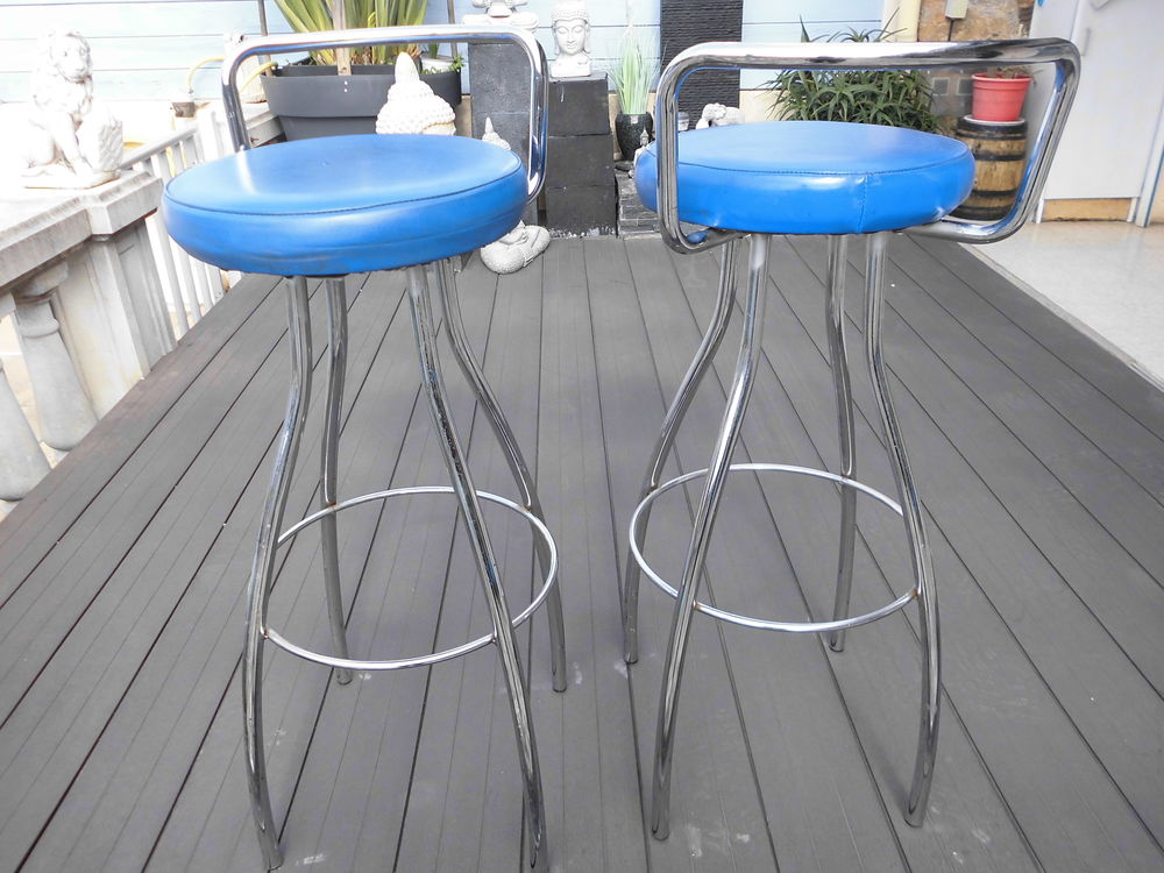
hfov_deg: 67.3
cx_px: 582
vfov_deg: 53.1
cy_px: 436
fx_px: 874
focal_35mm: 26
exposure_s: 1/200
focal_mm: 4.6
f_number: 3.2
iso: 64
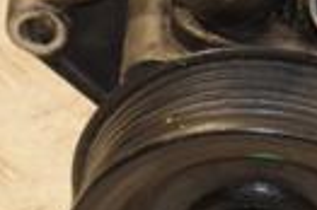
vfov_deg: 2.8
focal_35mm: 482
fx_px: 4239
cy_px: 167
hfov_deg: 4.3
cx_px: 273
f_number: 5.3
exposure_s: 1/200
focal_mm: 70
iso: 800
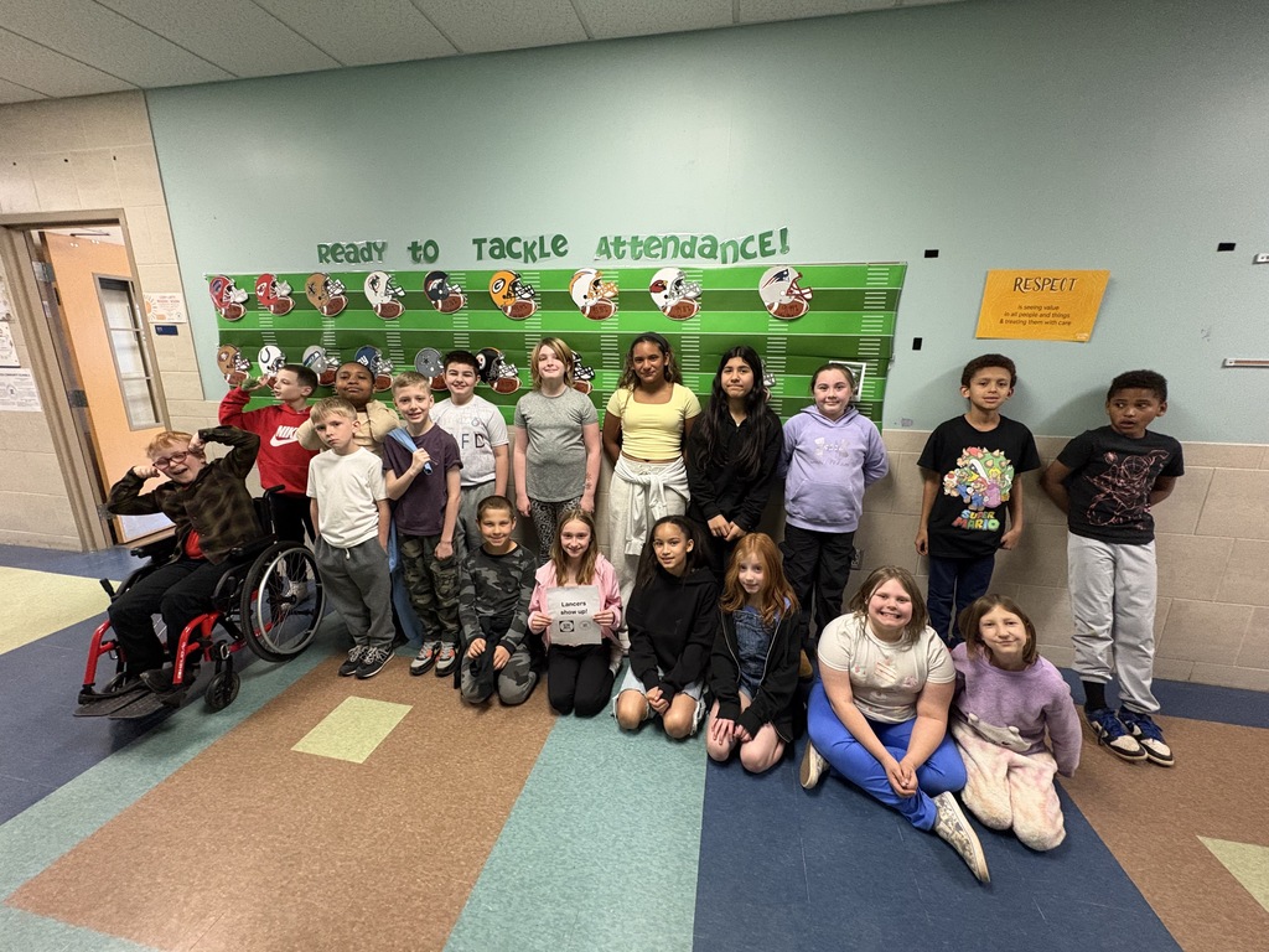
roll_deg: -0.8
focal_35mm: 14
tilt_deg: -13.5
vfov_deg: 85.7
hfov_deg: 102.1
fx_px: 513
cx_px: 634
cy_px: 476
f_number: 2.2
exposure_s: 1/60
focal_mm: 2.22
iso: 500
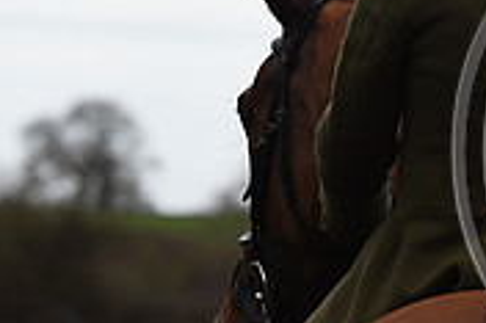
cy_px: 113
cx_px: 707
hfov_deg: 3.9
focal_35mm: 527
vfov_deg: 2.6
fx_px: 7108
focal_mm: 160
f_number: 5.6
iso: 560
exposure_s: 1/1250
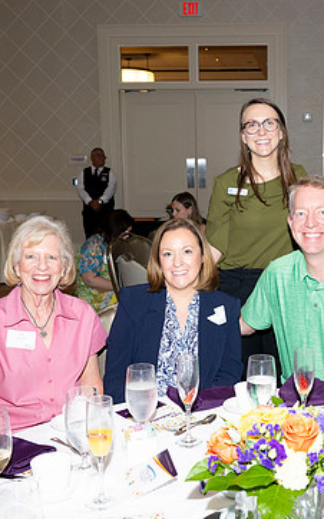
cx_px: 270
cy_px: 259
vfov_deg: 41.1
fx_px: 693
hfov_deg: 25.8
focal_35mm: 49
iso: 800
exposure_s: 1/200
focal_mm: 30
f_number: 5.6
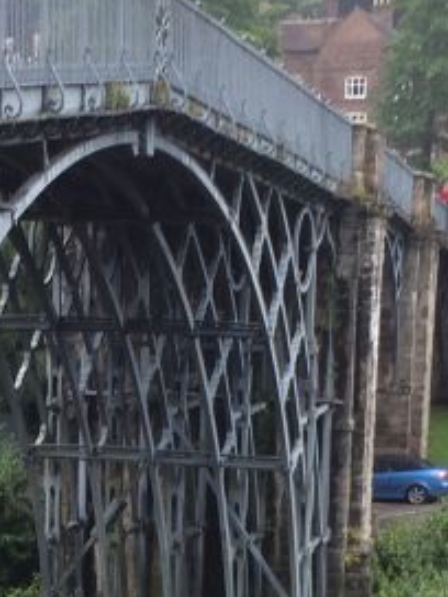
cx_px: -79
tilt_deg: -9.7
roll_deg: -0.4
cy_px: 503
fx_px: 1881
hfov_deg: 13.2
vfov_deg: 17.8
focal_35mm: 109
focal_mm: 4.15
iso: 32
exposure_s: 1/100
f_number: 2.2
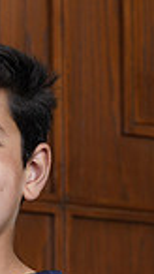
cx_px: -109
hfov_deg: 3.4
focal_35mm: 354
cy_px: 495
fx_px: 2573
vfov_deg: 6.0
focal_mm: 85
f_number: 5.6
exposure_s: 1/250
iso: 200
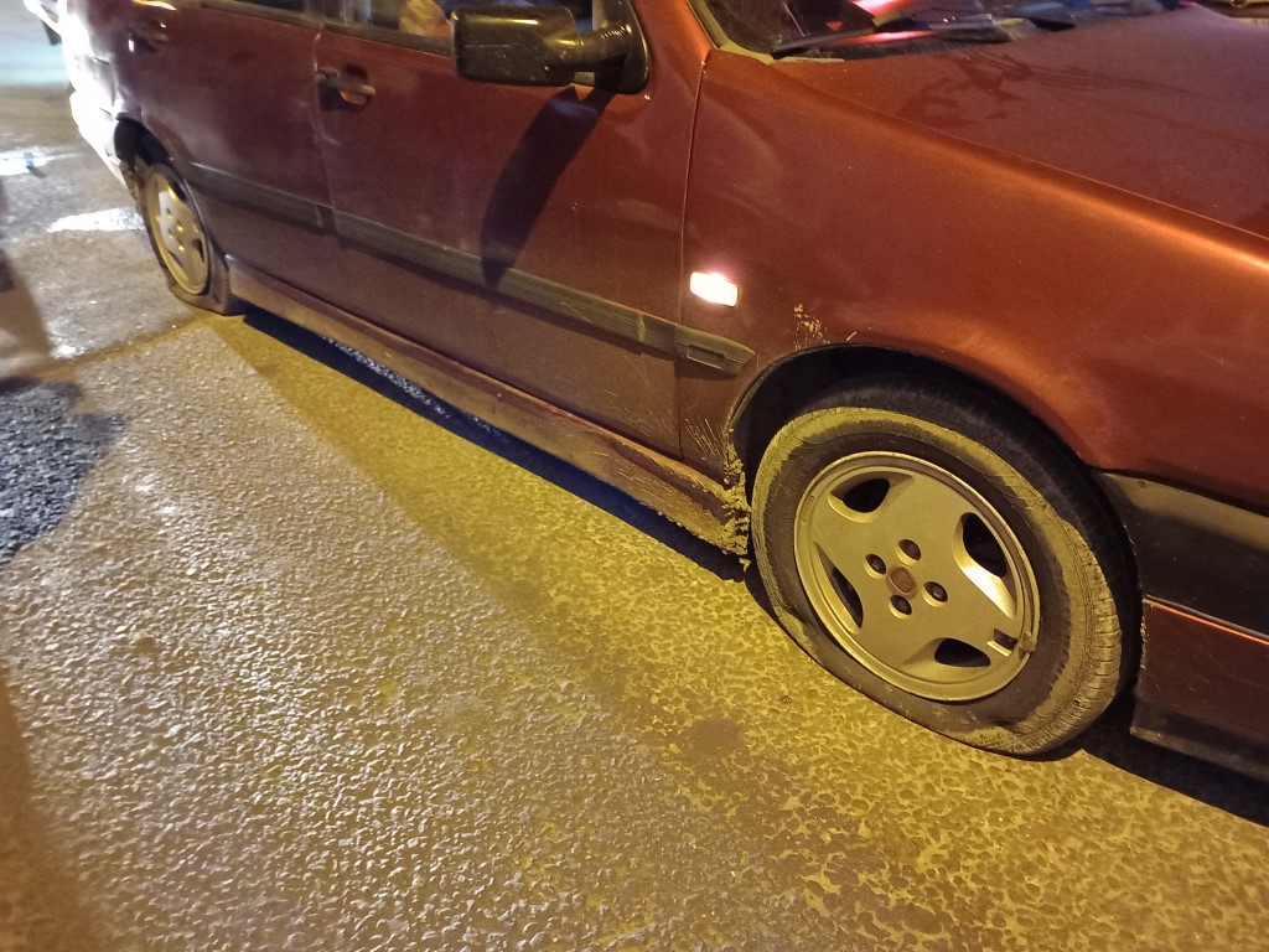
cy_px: 476
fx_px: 990
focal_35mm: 27
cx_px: 634
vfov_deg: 51.4
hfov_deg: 65.3
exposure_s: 1/10
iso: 2000
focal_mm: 4
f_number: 1.8
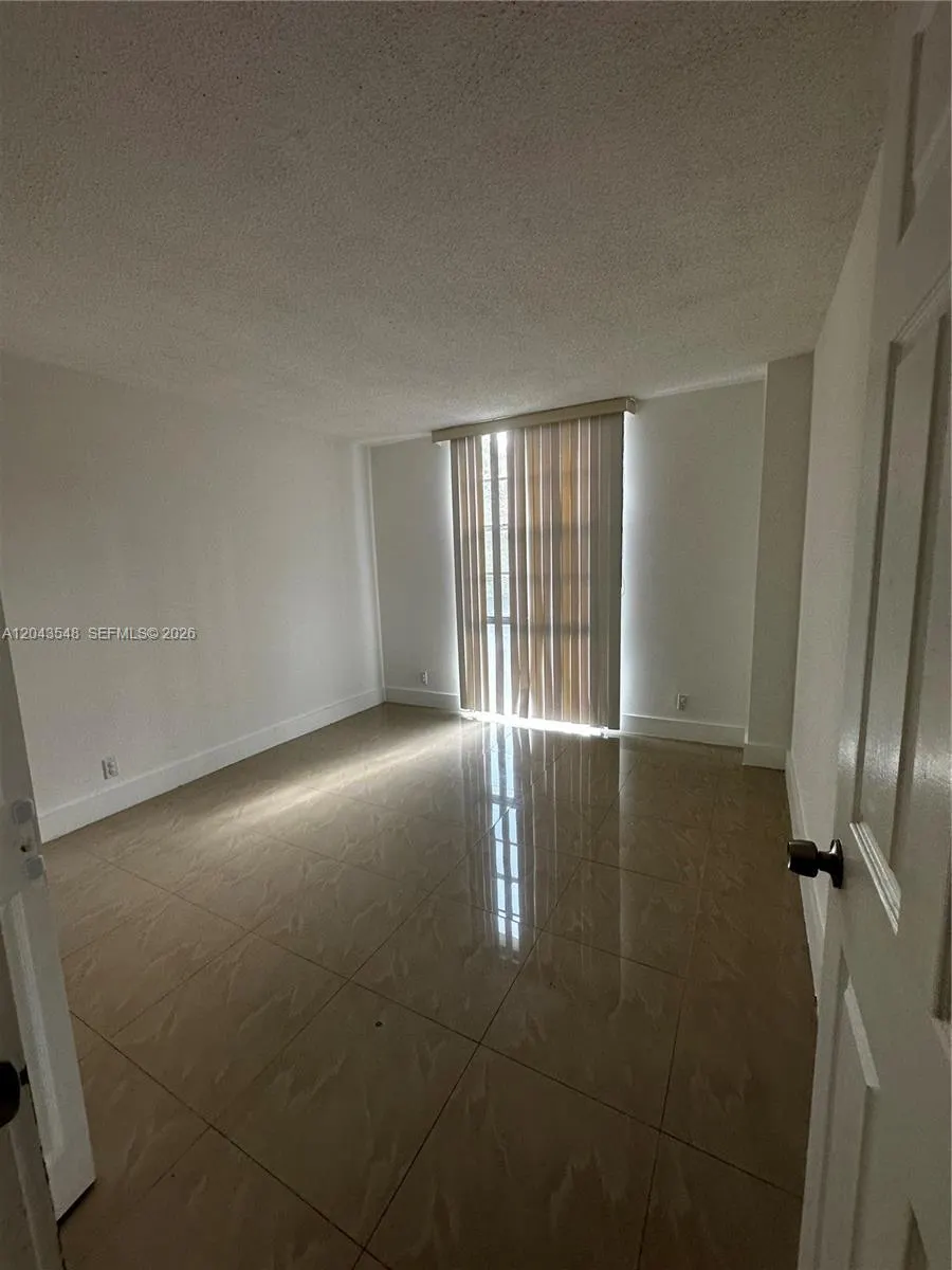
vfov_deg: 102.1
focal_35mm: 14
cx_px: 476
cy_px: 635
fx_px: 513
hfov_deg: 85.7
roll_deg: +0.1
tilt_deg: -6.9
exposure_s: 1/120
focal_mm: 2.22
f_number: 2.2
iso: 125
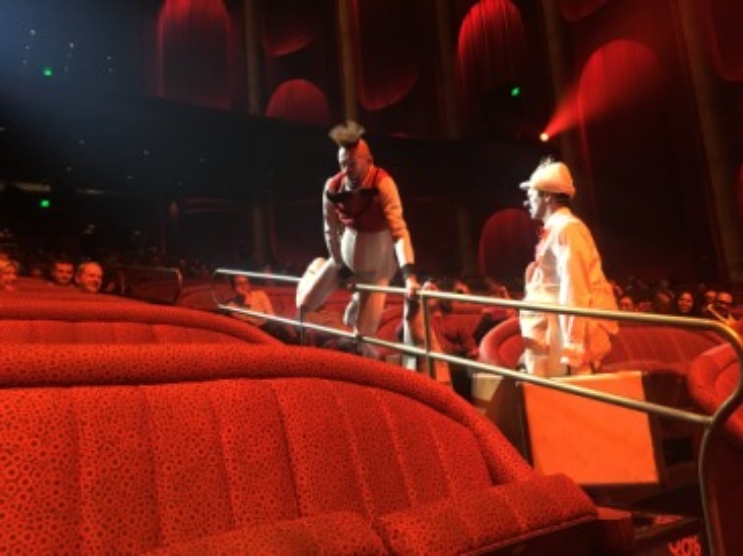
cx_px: 372
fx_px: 622
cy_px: 278
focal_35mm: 29
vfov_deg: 48.2
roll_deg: +5.2
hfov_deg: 61.7
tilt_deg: +11.5
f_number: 2.2
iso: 200
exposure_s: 1/30
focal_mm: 4.15
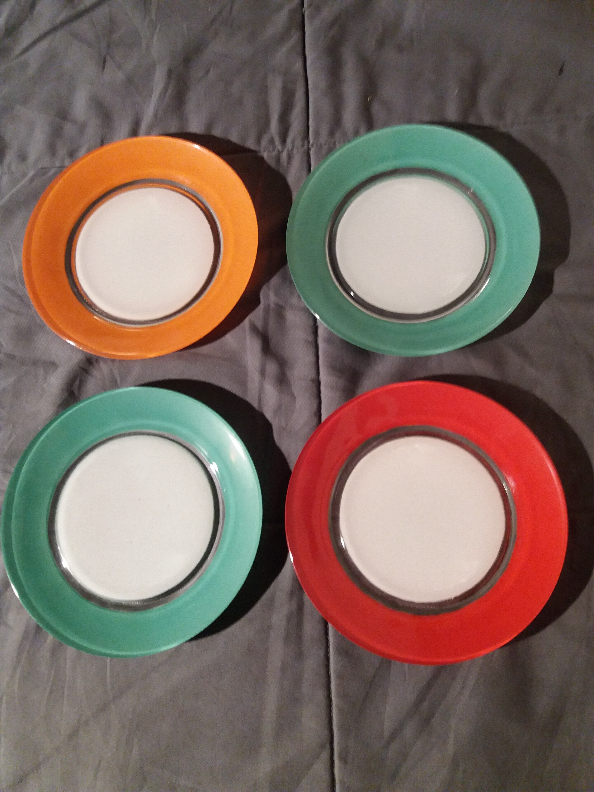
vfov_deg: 63.4
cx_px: 297
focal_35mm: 28
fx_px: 641
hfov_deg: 49.7
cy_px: 396
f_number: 1.9
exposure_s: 1/17
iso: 250
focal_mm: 3.7
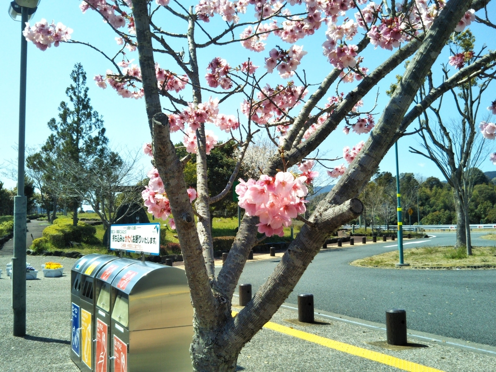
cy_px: 186
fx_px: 430
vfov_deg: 46.8
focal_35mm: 30
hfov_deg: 60.0
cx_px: 248
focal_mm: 4
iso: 27
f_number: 2.2
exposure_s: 1/659
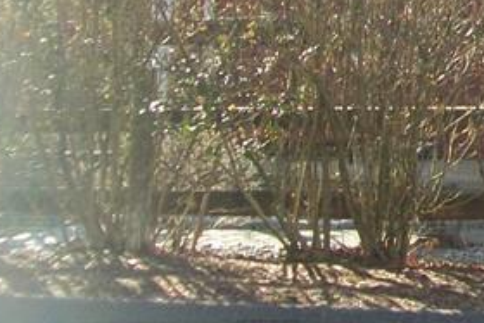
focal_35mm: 137
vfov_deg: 9.7
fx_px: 1843
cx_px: 776
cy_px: -173
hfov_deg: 13.8
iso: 64
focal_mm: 6
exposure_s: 1/250
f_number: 2.7
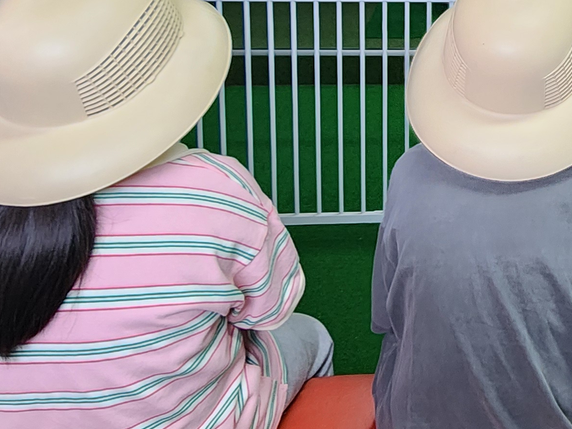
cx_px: 540
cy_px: -26
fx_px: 727
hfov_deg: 39.1
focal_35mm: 44
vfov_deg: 30.0
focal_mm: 2.2
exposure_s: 1/60
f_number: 2.2
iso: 250
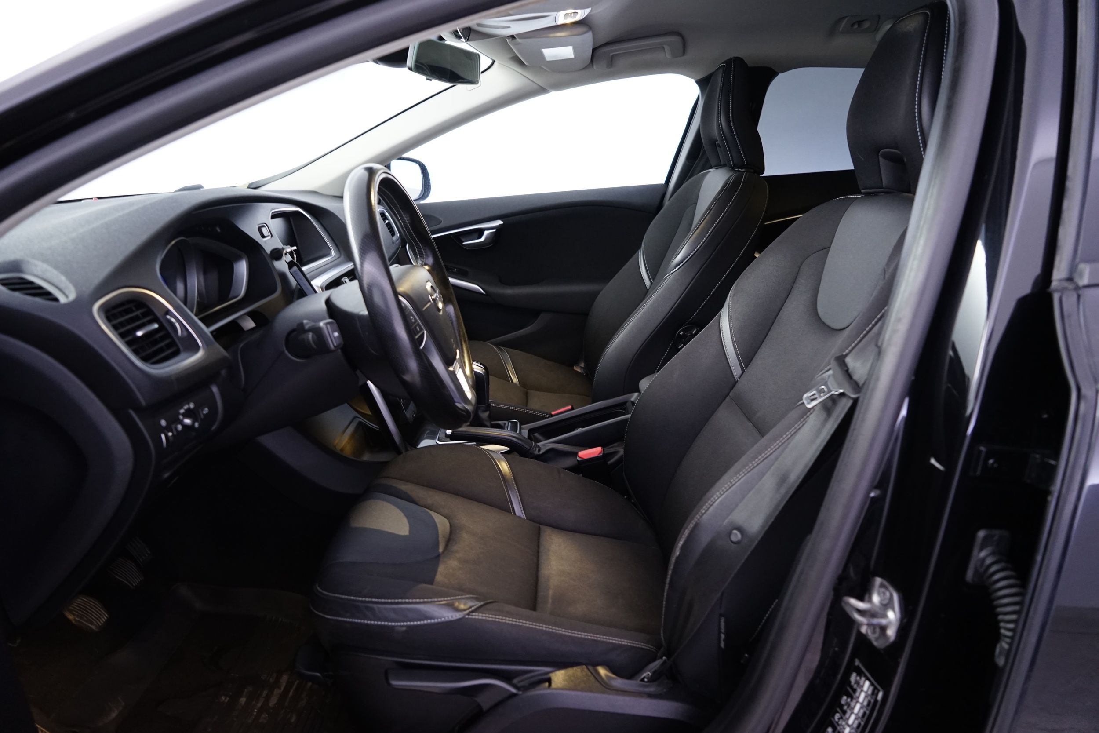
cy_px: 366
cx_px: 550
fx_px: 733
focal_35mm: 24
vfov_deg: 53.1
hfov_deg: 73.7
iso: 1600
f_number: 4
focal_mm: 24
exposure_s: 1/10
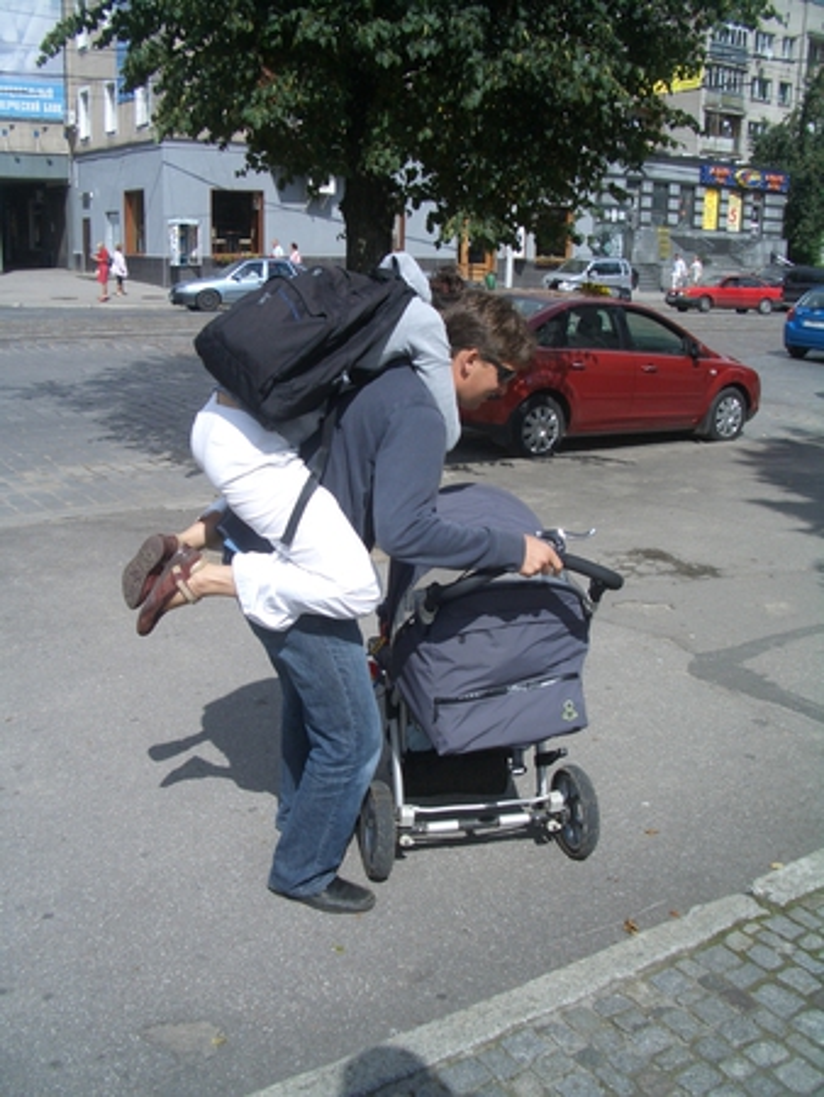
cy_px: 548
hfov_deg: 40.7
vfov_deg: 52.6
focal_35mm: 35
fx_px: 1110
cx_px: 412
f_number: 4.3
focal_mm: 5.8
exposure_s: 1/640
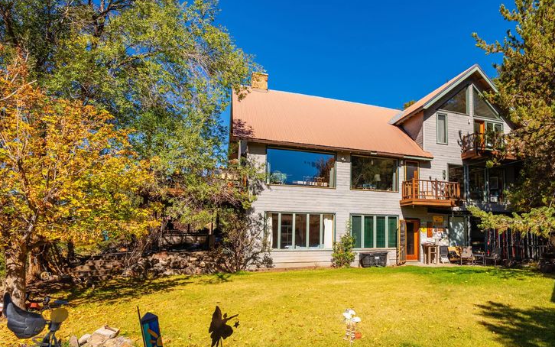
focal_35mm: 23
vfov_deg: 53.0
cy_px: 172
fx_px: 348
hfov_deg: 75.1
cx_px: 362
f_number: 11
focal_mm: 16
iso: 200
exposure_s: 1/1600
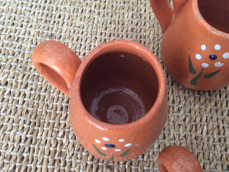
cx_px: 112
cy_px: 85
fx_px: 218
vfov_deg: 42.9
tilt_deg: -68.1
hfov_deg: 55.4
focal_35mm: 33
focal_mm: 3.3
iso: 250
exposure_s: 1/25
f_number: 2.4
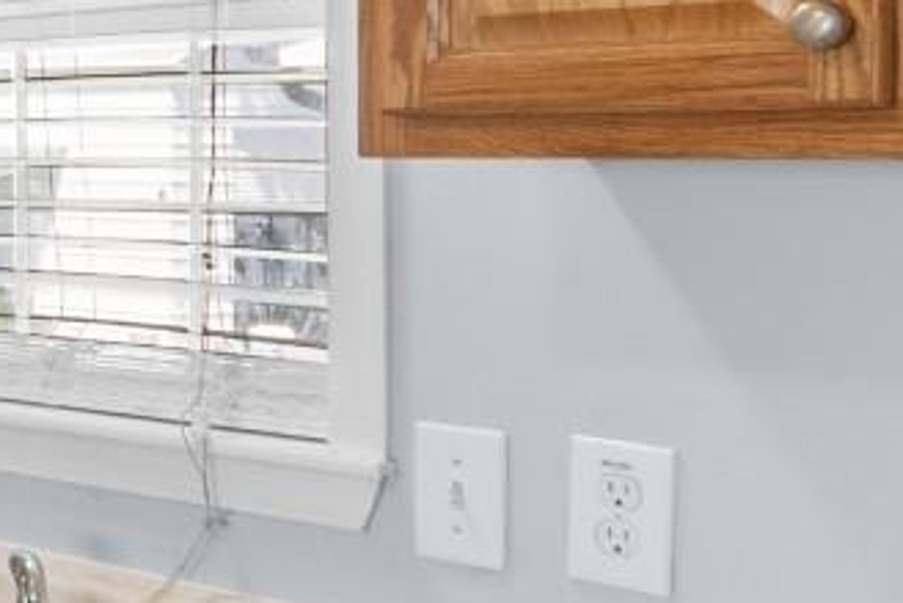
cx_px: -845
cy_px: 74
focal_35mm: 74
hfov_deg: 18.8
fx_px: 1857
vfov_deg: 18.2
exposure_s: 1/6
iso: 100
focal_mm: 10
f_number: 4.5
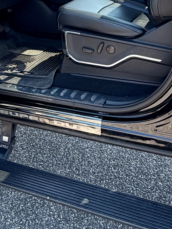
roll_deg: +1.4
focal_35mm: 51
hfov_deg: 28.2
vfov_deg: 36.5
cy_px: 53
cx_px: 49
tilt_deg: -17.6
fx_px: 338
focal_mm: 2.22
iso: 50
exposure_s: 1/502
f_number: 2.2
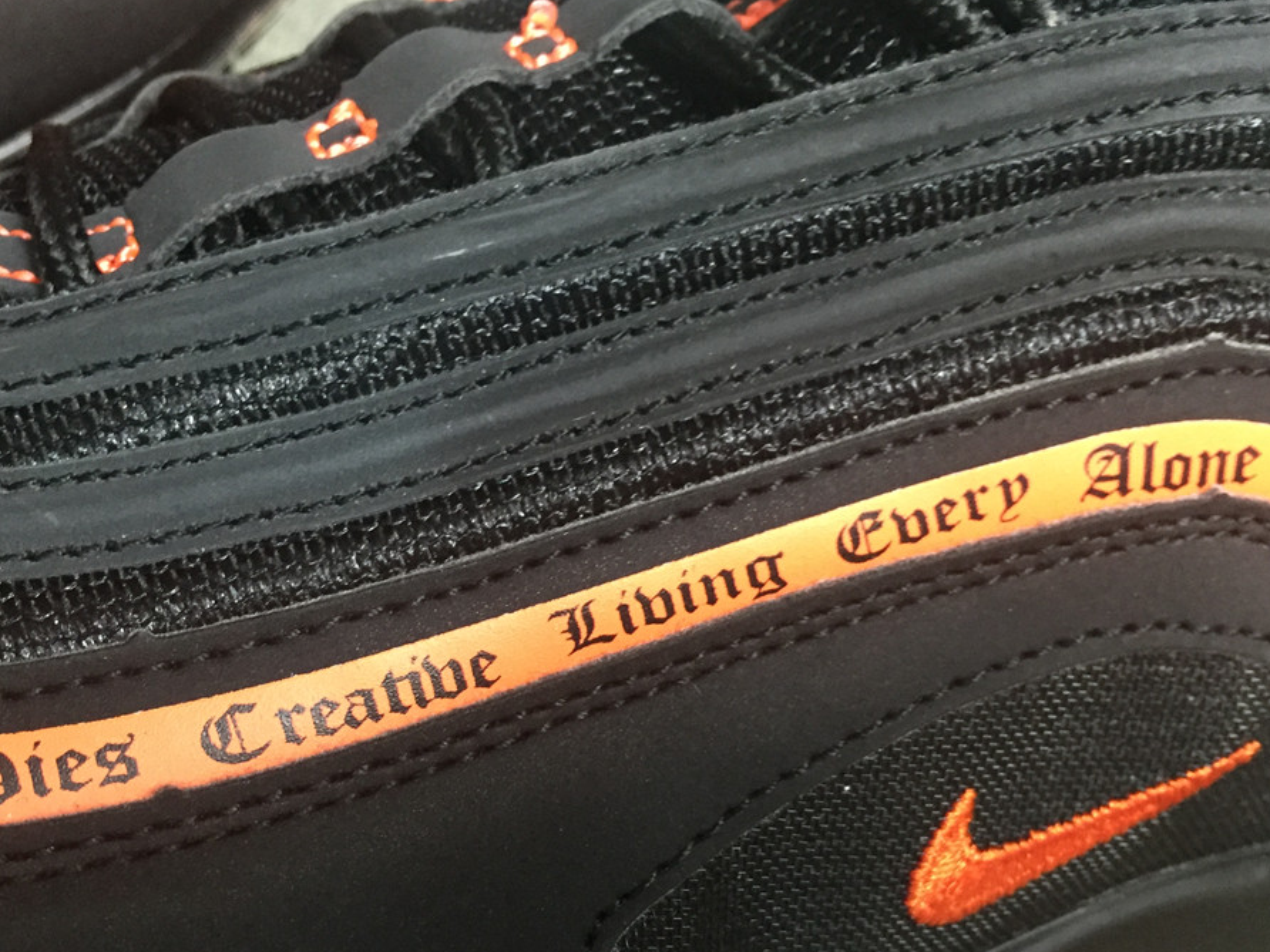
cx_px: 547
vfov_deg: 36.6
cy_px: 601
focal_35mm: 39
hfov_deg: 47.7
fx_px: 1431
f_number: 2.2
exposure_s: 1/20
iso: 250
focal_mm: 4.15
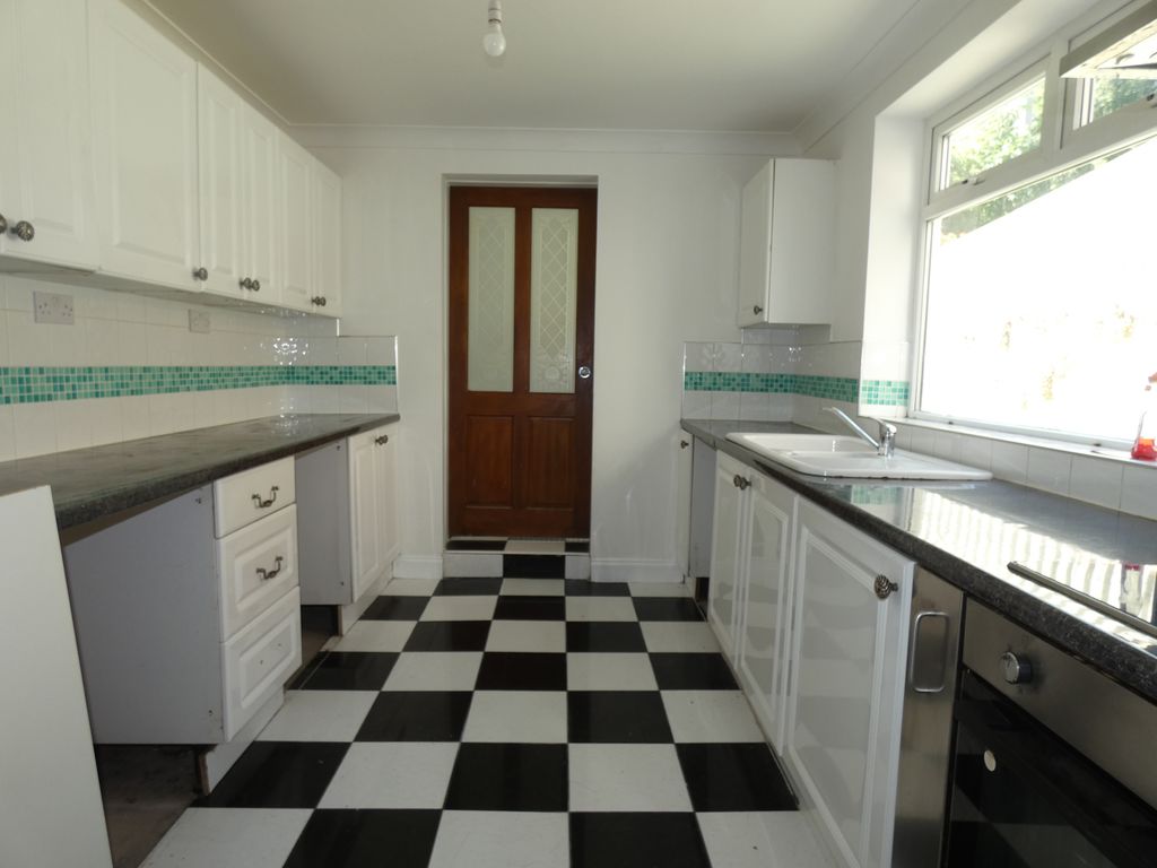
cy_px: 434
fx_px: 668
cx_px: 578
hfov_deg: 81.7
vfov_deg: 66.0
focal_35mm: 20
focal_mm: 3.6
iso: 80
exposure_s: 1/60
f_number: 2.8
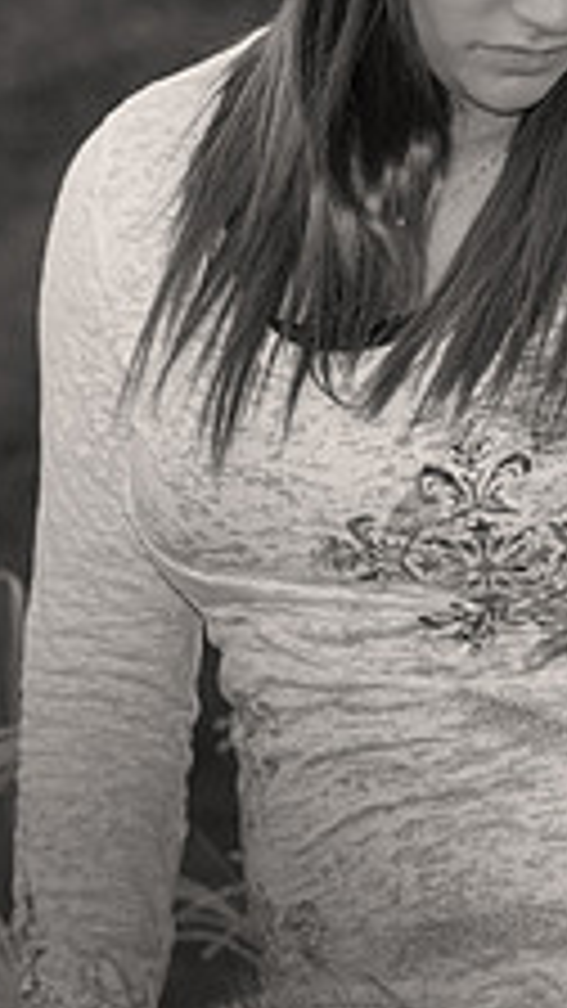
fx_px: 7591
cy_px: 410
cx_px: 612
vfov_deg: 7.6
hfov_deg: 4.3
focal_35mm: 284
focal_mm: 135
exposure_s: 1/80
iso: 320
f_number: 6.3
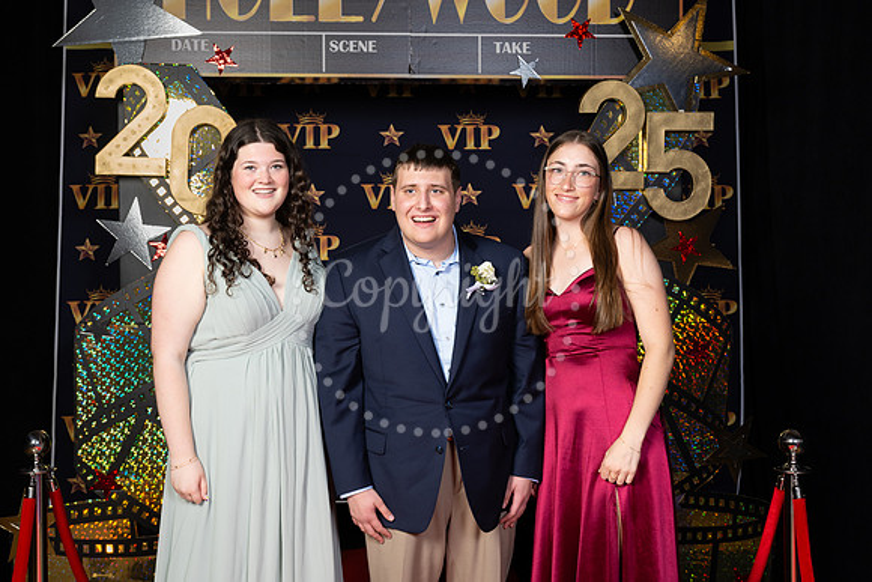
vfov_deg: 29.6
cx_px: 436
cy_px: 291
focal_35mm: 45
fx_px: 1102
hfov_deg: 43.2
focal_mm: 44
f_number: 8
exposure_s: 1/100
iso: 400
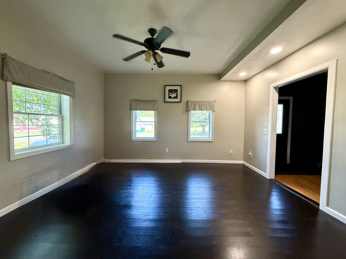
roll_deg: -0.3
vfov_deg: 85.7
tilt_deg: -1.3
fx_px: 140
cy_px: 130
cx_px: 173
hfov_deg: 102.1
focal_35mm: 14
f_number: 2.2
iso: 320
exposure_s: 1/120
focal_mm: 2.22
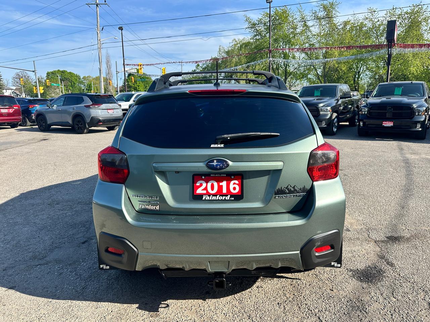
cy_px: 161
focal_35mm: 24
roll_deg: +0.0
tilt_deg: -12.7
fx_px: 298
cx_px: 215
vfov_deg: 56.8
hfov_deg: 71.6
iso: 80
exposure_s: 1/2028
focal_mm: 6.86
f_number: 1.78
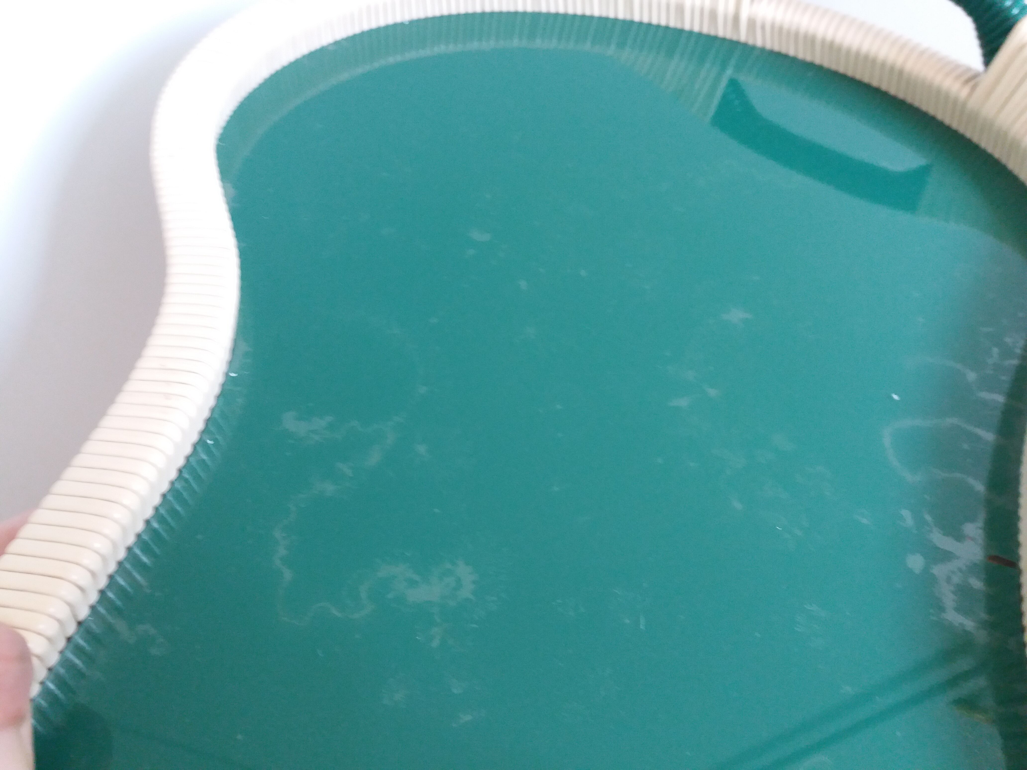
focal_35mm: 28
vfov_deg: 49.7
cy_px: 385
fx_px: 831
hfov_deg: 63.4
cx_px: 514
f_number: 1.9
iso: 200
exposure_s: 1/17
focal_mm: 3.7
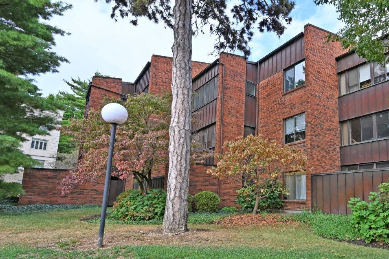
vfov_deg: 56.8
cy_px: 155
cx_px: 297
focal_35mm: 22
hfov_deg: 72.5
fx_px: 238
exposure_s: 1/200
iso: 450
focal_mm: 14
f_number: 11
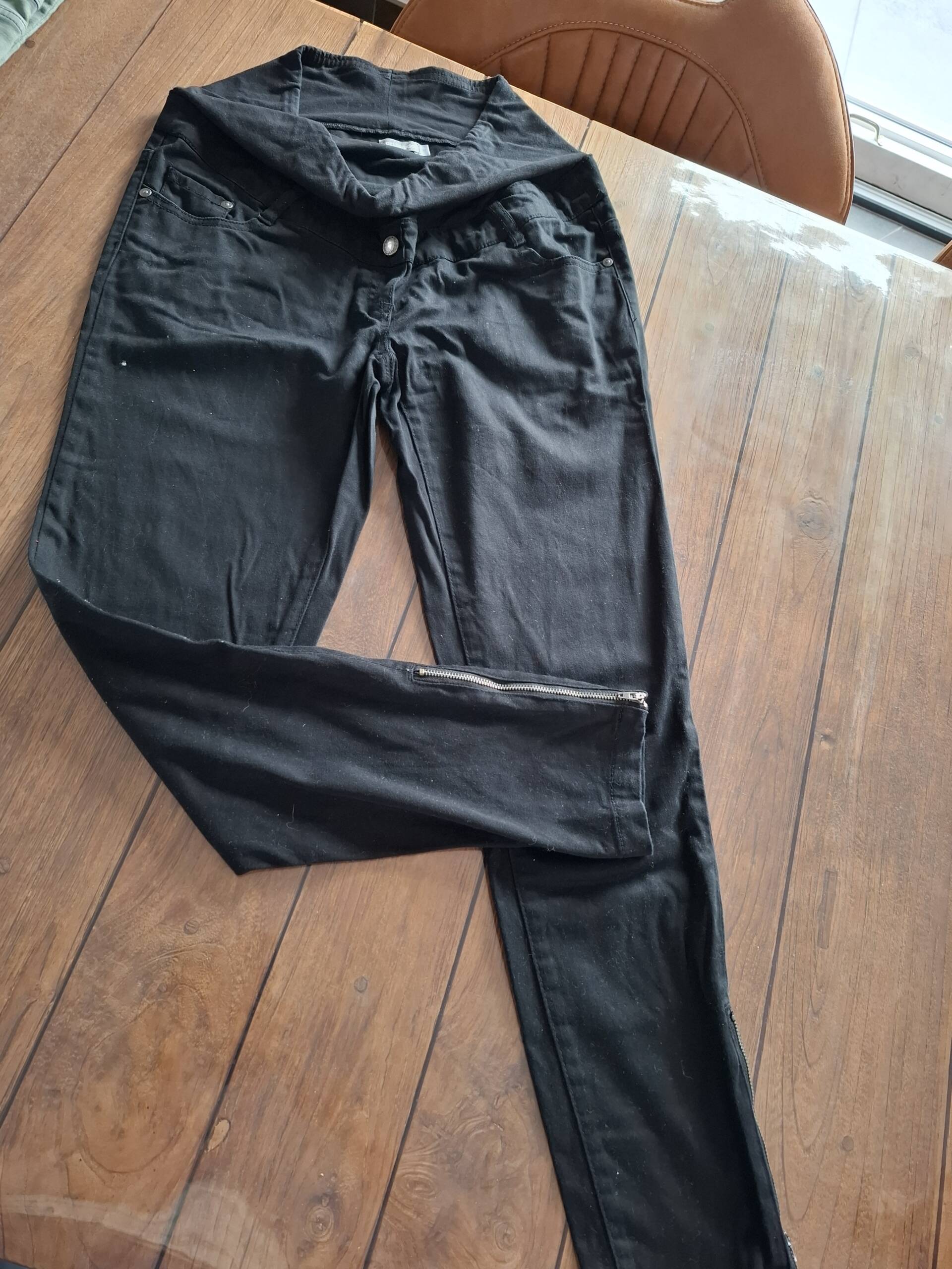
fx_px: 843
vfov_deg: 73.9
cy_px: 634
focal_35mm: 23
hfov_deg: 58.9
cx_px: 476
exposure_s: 1/50
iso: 320
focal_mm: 5.54
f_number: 1.8
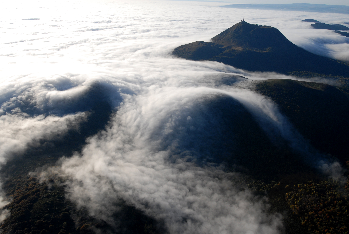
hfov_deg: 57.2
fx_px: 320
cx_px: 174
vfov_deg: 40.1
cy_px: 117
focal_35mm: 33
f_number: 10
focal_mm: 22
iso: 200
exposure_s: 1/320
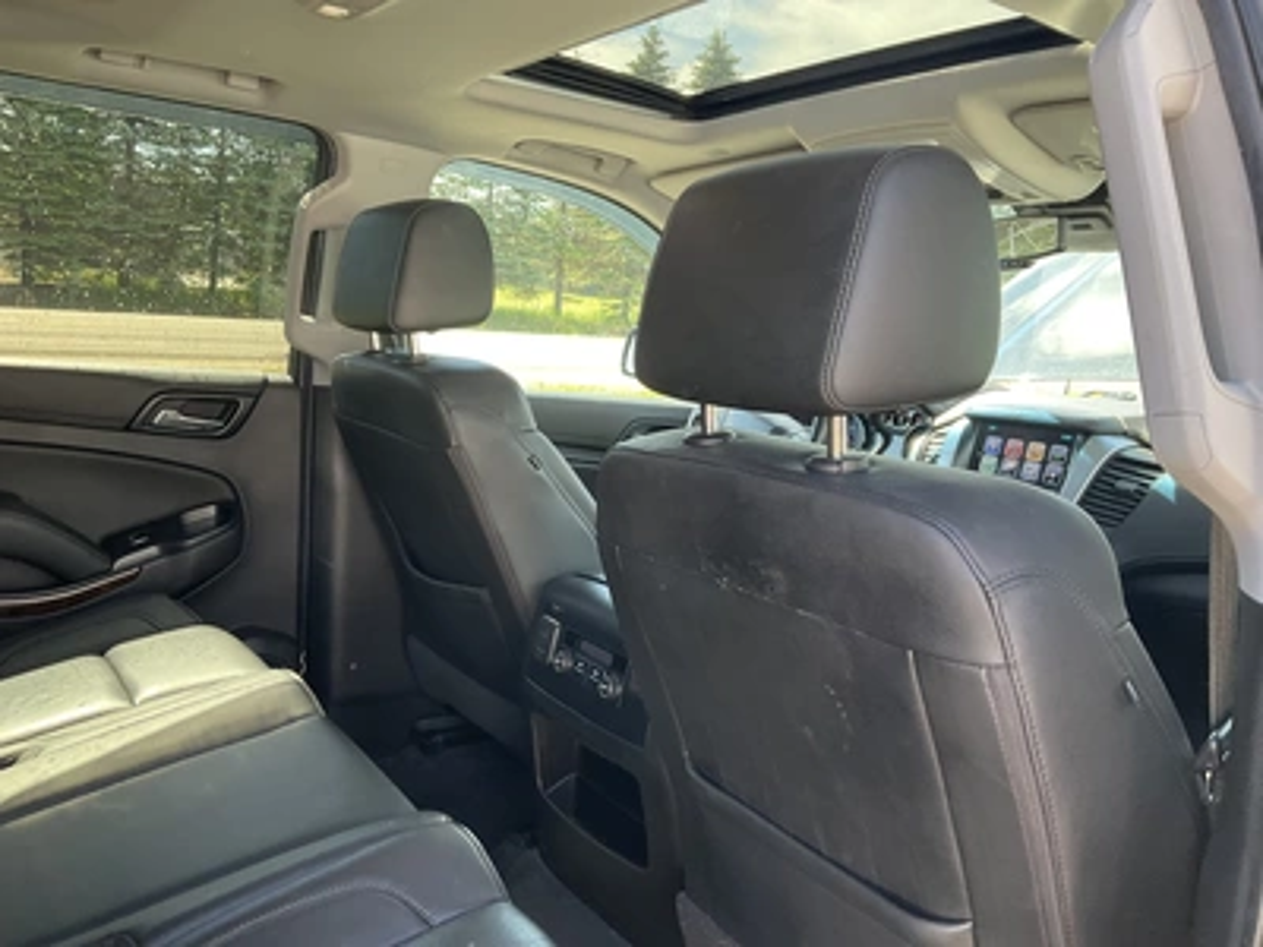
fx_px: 1058
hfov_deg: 61.7
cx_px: 632
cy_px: 474
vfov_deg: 48.2
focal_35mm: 29
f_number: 1.8
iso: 64
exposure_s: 1/122
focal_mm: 3
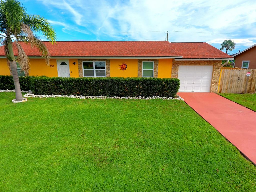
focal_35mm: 20
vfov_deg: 66.0
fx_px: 148
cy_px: 96
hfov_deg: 81.7
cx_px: 128
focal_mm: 3.61
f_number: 2.8
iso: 100
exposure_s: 1/292
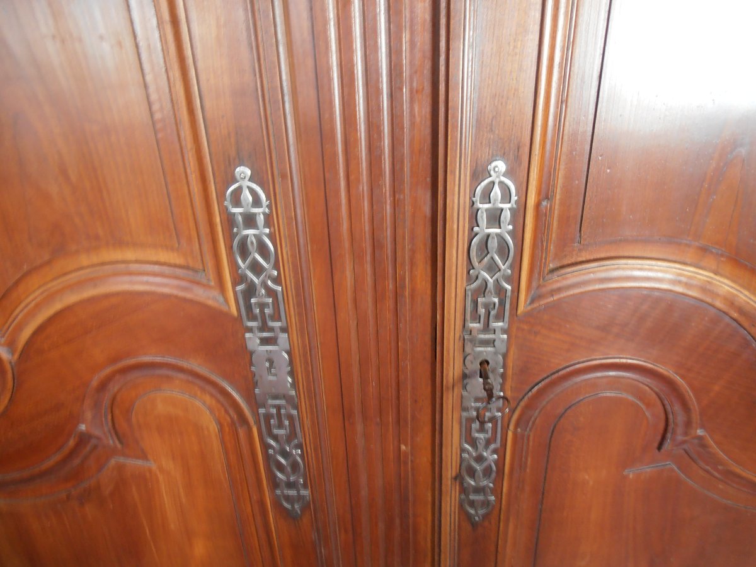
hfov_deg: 71.6
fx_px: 524
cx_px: 378
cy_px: 284
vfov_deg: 56.8
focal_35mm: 24
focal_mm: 4.2
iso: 125
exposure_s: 1/3
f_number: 3
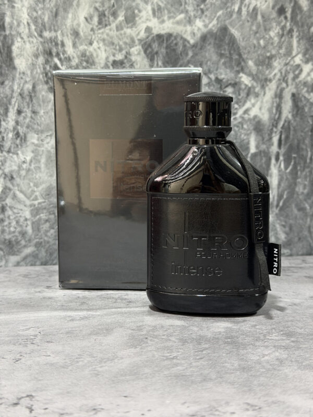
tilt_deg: -6.3
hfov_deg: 30.3
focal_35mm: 48
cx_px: 156
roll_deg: -0.4
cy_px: 208
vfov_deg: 39.7
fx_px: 579
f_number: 1.78
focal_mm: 6.76
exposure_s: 1/30
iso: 640
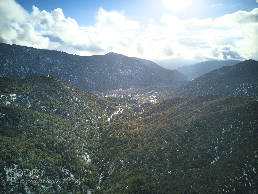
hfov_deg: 67.3
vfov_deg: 53.0
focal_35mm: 26
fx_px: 194
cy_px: 97
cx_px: 129
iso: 100
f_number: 2.2
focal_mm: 4.7
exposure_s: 1/1931
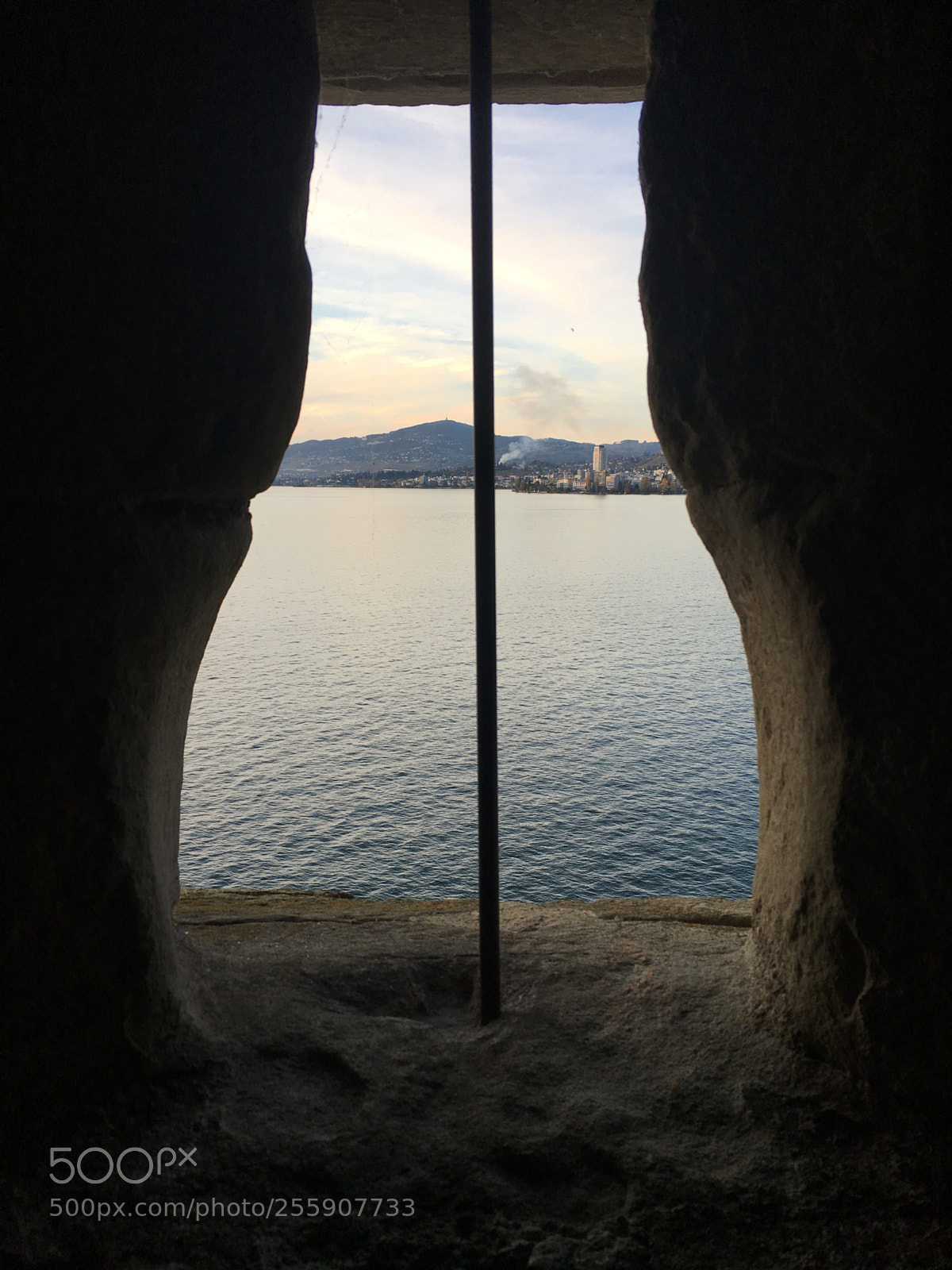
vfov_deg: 61.7
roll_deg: -0.1
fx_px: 1063
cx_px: 476
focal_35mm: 29
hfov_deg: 48.2
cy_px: 635
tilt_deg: -8.6
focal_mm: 4.15
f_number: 2.2
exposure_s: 1/179
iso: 25
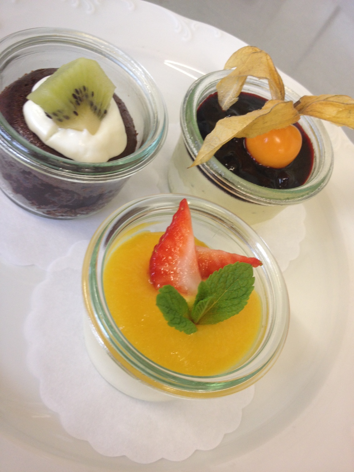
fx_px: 477
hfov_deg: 40.7
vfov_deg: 52.6
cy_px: 236
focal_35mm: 35
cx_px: 177
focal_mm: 4.28
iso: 80
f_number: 2.4
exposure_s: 1/20
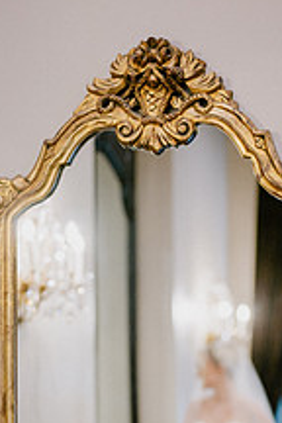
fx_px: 1222
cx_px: 170
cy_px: 437
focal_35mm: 104
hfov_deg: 13.2
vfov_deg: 19.0
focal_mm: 50
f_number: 2
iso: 160
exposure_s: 1/125
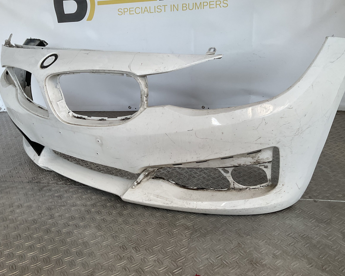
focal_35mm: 31
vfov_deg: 47.1
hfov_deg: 57.2
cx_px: 180
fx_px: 317
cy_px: 135
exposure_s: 1/100
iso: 32
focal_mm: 3
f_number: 1.8
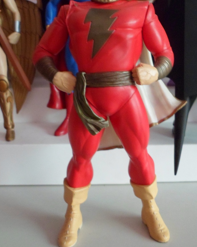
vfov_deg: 41.9
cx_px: 113
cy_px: 101
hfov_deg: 34.1
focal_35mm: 44
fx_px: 321
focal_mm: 6.6
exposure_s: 1/8
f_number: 3.8
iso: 400
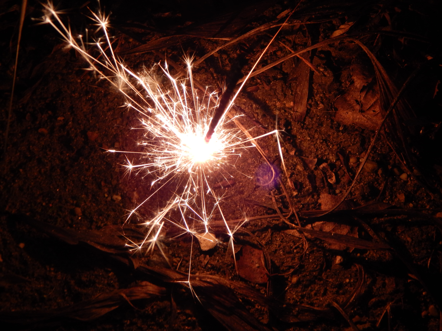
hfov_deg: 31.7
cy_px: 166
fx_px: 779
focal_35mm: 61
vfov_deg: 24.0
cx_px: 221
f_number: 4
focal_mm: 10.9
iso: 200
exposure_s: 1/8
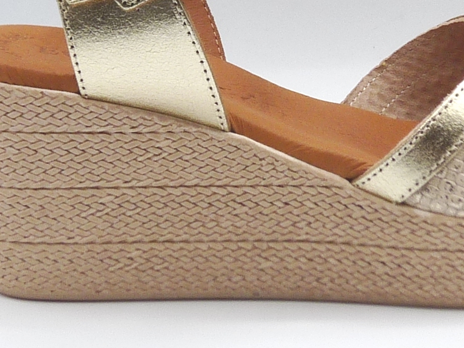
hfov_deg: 17.8
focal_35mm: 110
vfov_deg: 13.4
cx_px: 307
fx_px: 1474
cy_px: 75
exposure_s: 1/200
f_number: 4.5
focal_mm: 5.2
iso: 100
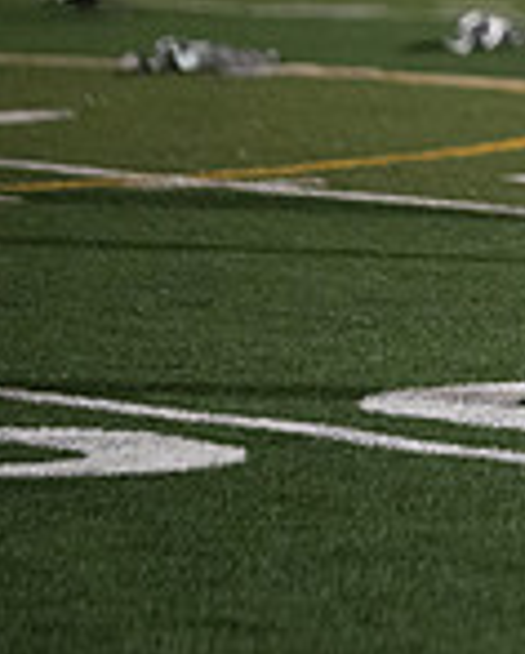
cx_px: 1250
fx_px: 11494
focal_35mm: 593
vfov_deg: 3.3
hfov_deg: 2.6
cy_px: -78
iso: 5000
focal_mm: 160
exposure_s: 1/1250
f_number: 2.8
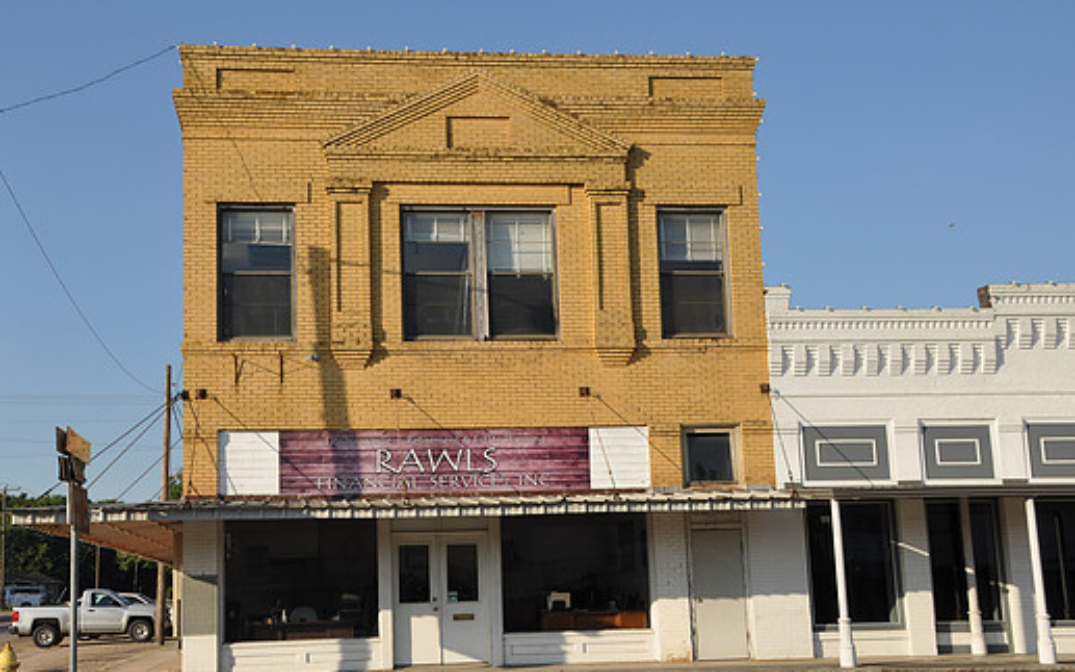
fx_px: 1406
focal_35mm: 48
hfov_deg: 41.8
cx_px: 487
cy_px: 355
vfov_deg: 26.9
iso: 200
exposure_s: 1/250
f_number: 8
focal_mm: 28
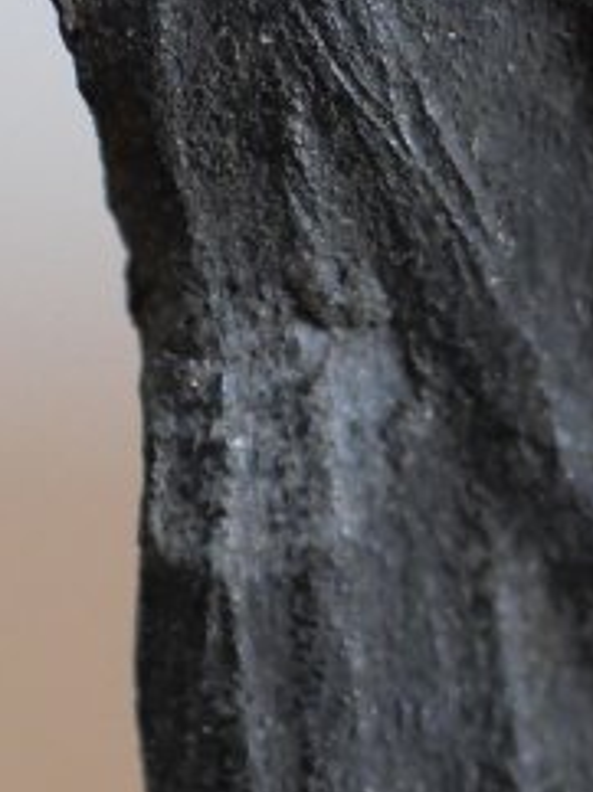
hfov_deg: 5.0
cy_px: 792
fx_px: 6819
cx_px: 681
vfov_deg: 6.6
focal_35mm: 298
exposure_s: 1/60
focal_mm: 30
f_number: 2.8
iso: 1600
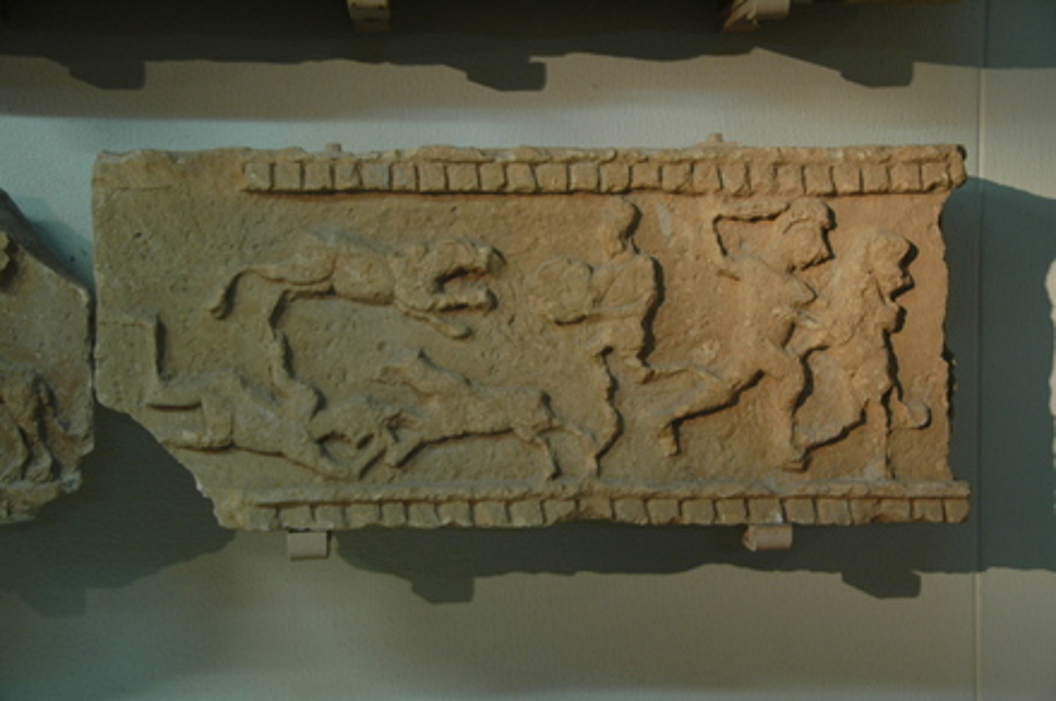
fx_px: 1757
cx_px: 528
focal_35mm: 60
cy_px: 350
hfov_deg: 33.4
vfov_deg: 22.6
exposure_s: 1/20
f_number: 4.5
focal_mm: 40
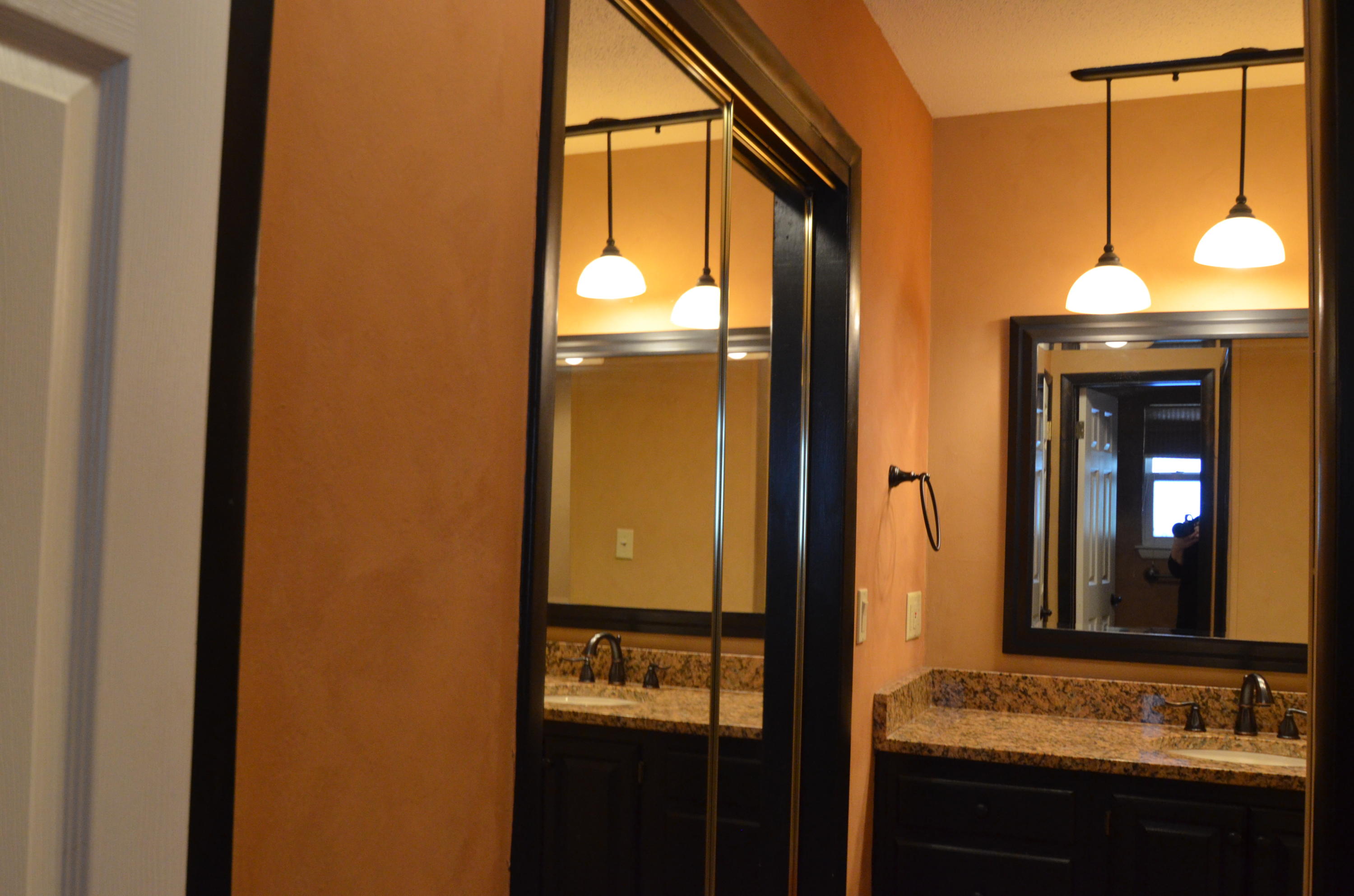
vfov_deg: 41.5
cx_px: 677
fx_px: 1182
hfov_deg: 59.6
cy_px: 448
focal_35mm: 32
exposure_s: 1/50
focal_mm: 21
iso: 1600
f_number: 4.5
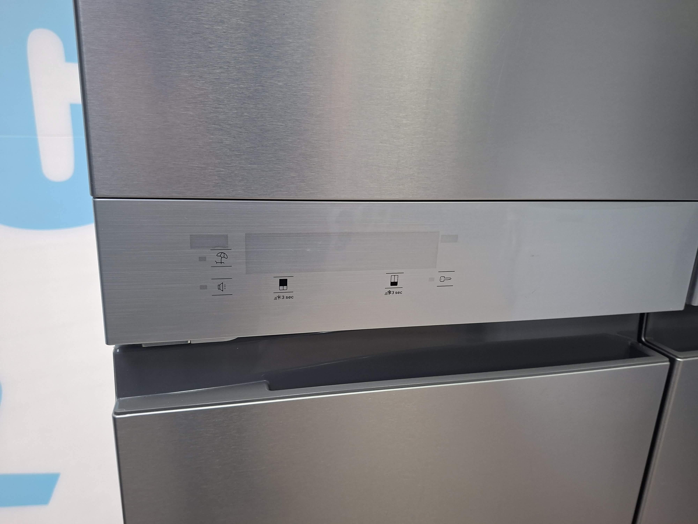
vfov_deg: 58.9
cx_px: 349
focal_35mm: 23
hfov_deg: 73.9
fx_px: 464
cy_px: 262
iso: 250
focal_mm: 5.54
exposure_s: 1/60
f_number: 1.8
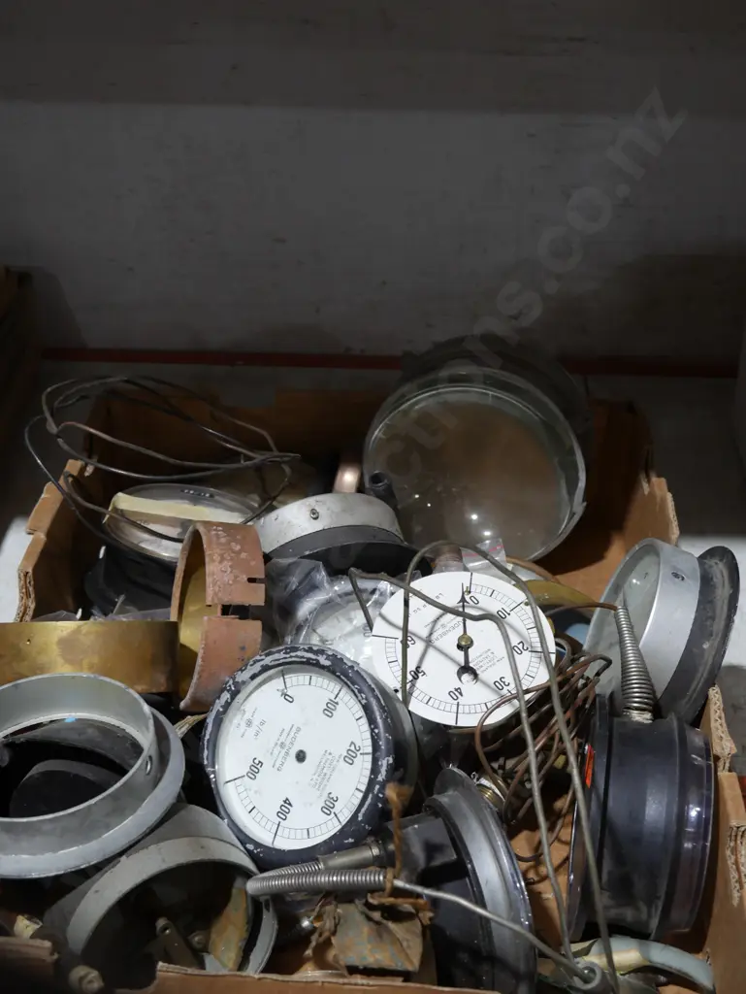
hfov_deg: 27.1
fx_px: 1550
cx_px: 373
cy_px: 497
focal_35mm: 54
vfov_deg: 35.5
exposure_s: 1/60
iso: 640
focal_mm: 27
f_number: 5.3
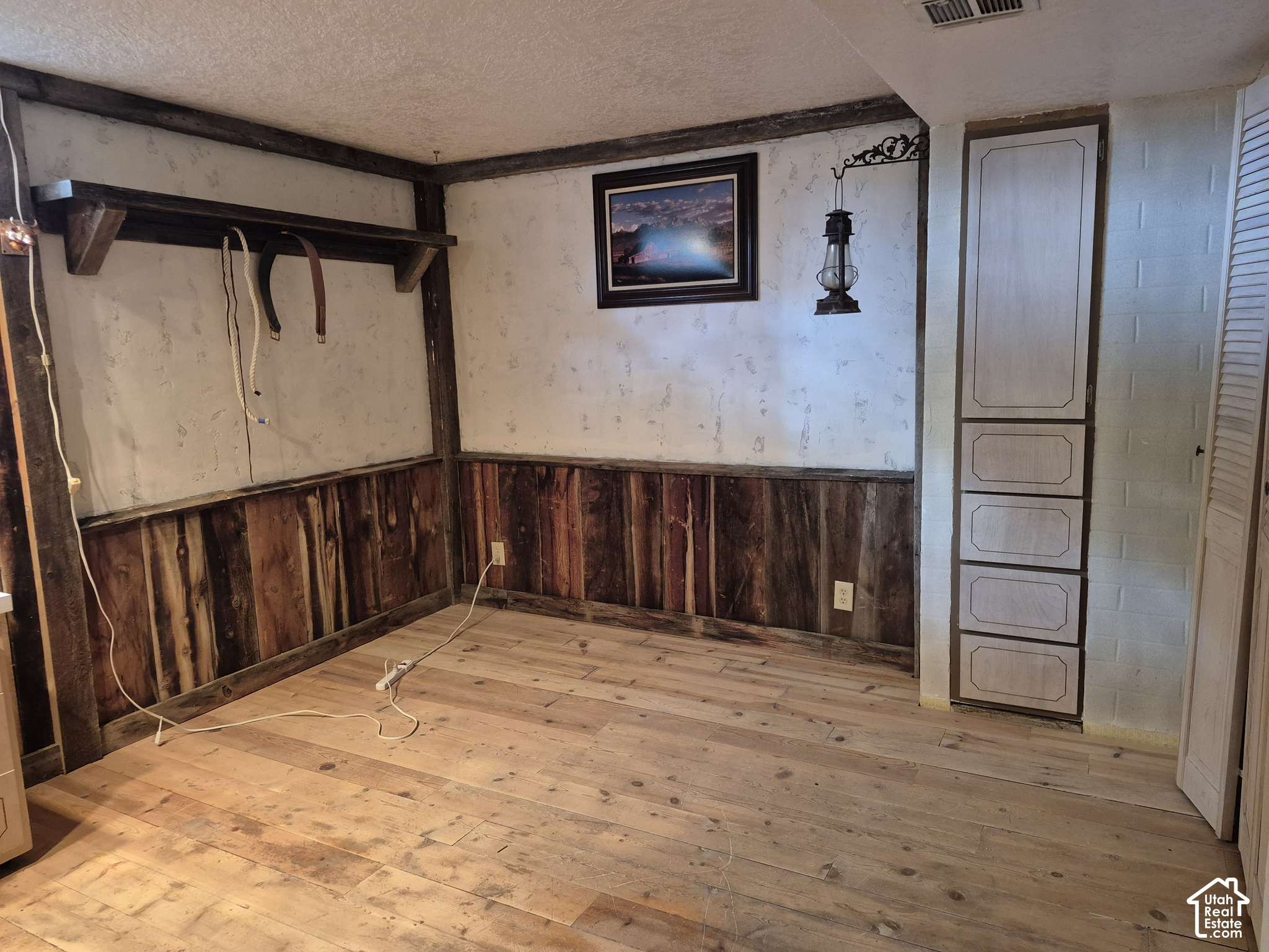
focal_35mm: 23
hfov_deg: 73.9
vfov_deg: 58.9
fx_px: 843
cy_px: 476
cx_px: 634
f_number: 1.8
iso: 800
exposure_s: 1/60
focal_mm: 5.4
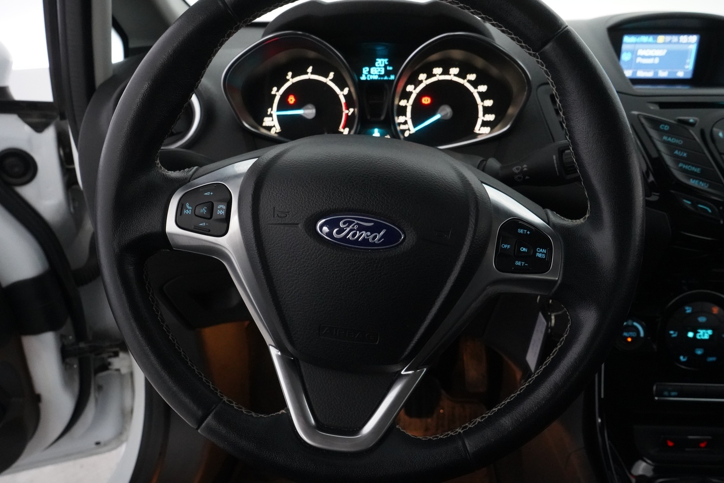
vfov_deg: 45.0
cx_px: 362
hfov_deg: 63.7
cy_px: 242
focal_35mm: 29
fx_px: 583
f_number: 9
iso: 12800
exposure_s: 1/50
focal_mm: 29
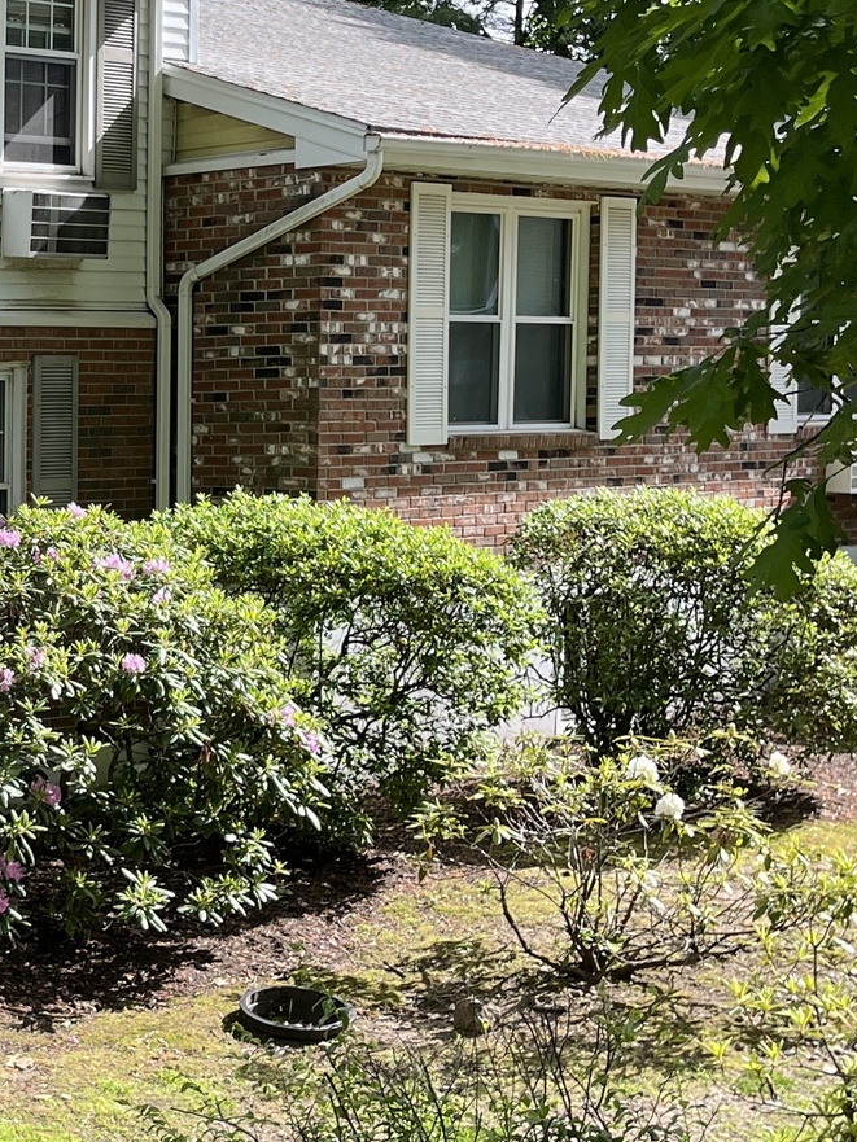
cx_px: -175
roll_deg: -0.3
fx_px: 2244
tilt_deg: -3.4
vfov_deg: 28.5
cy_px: 495
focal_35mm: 68
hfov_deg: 20.2
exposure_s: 1/742
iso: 50
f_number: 1.6
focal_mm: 5.1
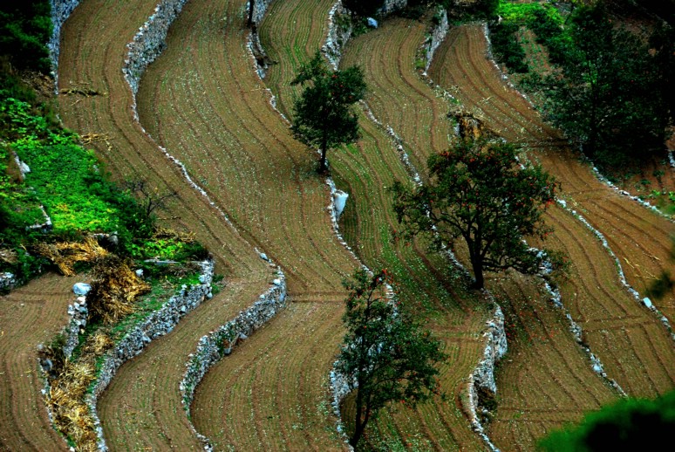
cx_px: 338
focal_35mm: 158
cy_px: 226
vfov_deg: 8.7
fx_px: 2956
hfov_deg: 13.0
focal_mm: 105
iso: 200
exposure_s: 1/40
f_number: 7.1
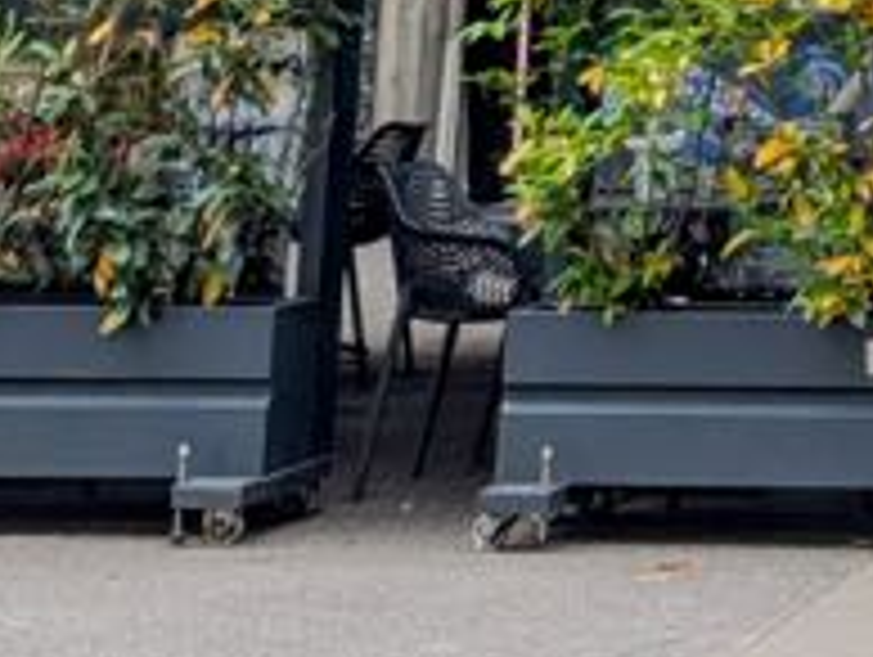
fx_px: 3131
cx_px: 1584
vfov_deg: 10.7
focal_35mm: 124
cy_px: -785
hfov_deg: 14.0
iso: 20
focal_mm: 6.9
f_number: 1.68
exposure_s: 1/654
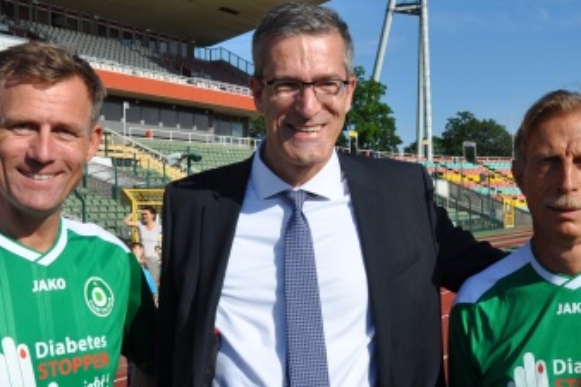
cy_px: 192
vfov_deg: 24.2
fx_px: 901
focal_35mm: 56
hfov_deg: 35.6
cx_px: 342
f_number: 10
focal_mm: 21
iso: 200
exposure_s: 1/500
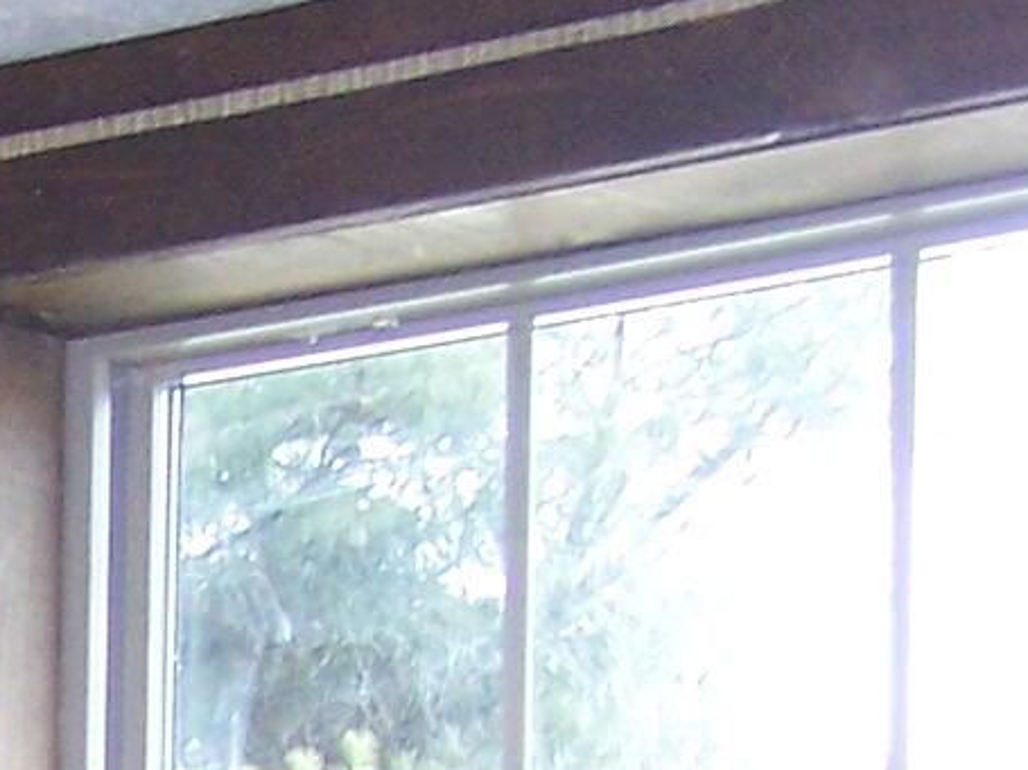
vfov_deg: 6.5
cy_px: 1962
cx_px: -874
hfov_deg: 8.8
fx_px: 6383
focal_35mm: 215
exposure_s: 1/60
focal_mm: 6.3
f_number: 2.8
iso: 140
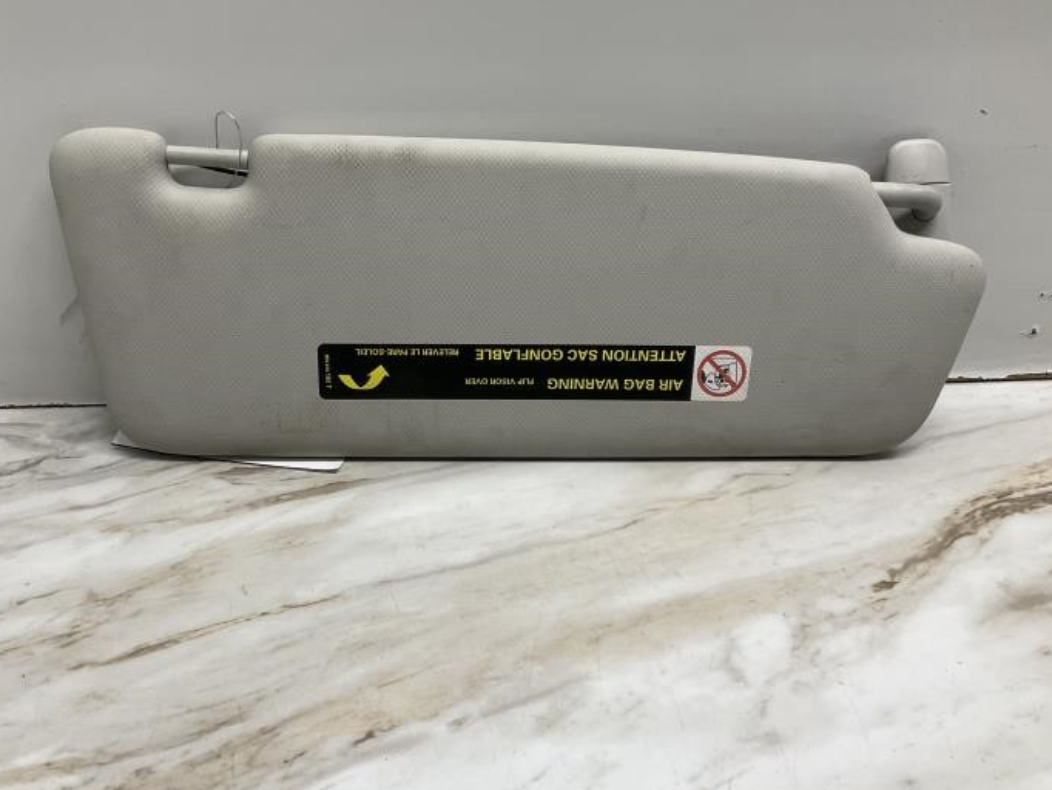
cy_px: 409
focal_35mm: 34
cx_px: 477
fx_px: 1034
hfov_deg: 53.9
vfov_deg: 41.8
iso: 25
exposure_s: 1/599
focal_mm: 3
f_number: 1.8
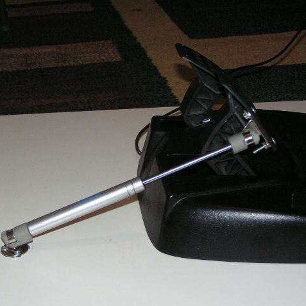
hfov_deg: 24.6
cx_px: 126
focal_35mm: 70
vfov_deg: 24.7
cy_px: 153
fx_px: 700
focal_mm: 9.9
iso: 200
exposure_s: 1/60
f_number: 3.2
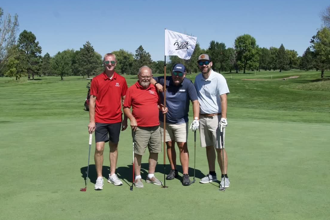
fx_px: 422
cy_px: 112
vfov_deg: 29.2
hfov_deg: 42.7
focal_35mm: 46
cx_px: 151
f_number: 9.5
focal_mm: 28
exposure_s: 1/3000
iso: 1250
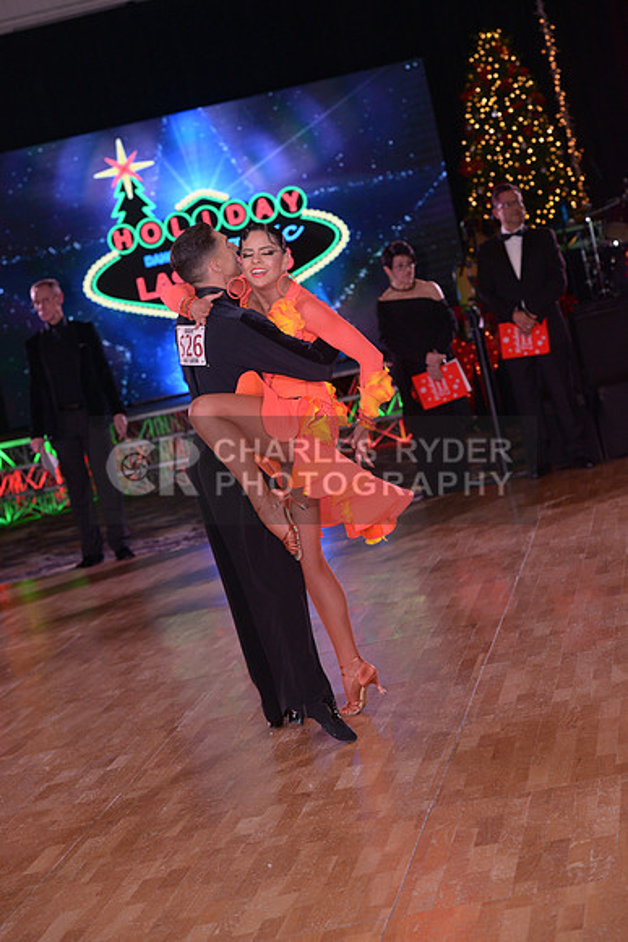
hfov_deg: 13.0
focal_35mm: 105
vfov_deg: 19.5
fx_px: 2746
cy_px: 471
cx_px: 314
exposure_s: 1/200
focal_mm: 105
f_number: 6.3
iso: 1250
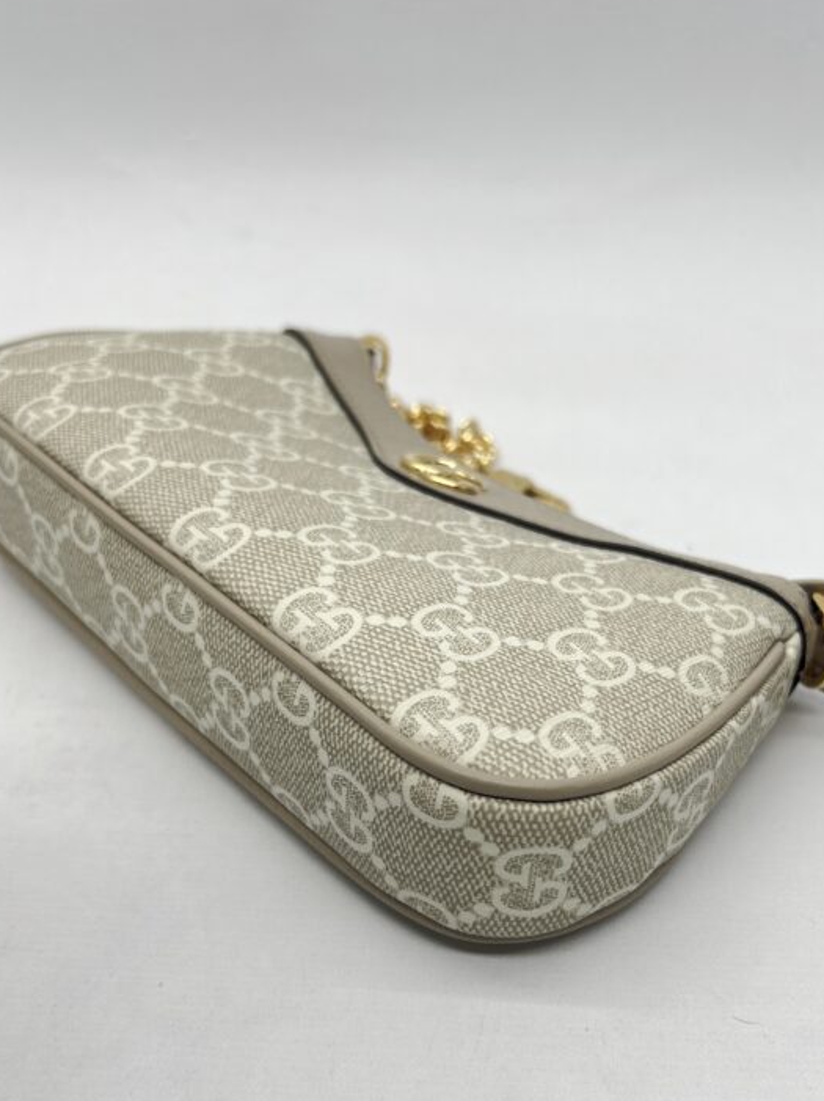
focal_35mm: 38
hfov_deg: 37.6
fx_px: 1207
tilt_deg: -38.0
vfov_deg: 48.2
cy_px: 730
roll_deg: -1.3
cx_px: 458
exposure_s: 1/155
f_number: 1.5
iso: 40
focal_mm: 5.7
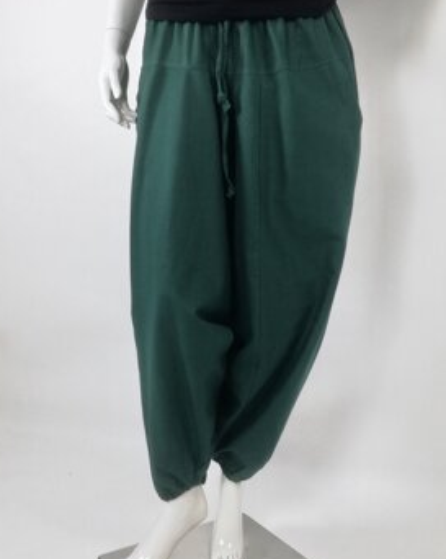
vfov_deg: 45.8
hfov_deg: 37.3
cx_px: 234
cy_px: 281
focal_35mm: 40
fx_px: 661
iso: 50
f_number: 2
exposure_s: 1/50
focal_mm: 3.79
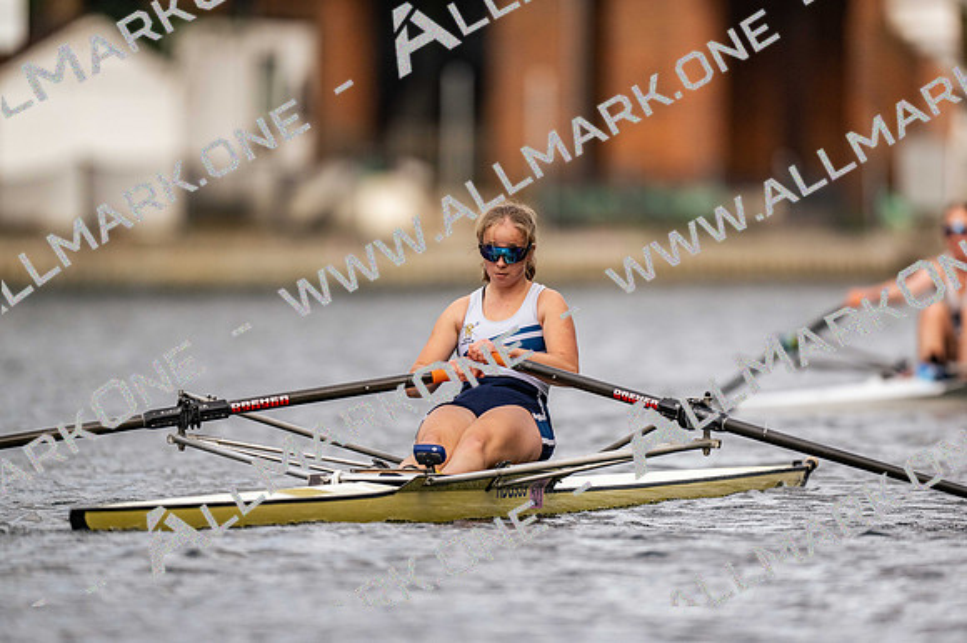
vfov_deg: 2.3
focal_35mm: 600
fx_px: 16111
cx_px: 484
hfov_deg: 3.4
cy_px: 322
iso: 640
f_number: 4
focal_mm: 600
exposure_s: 1/2500
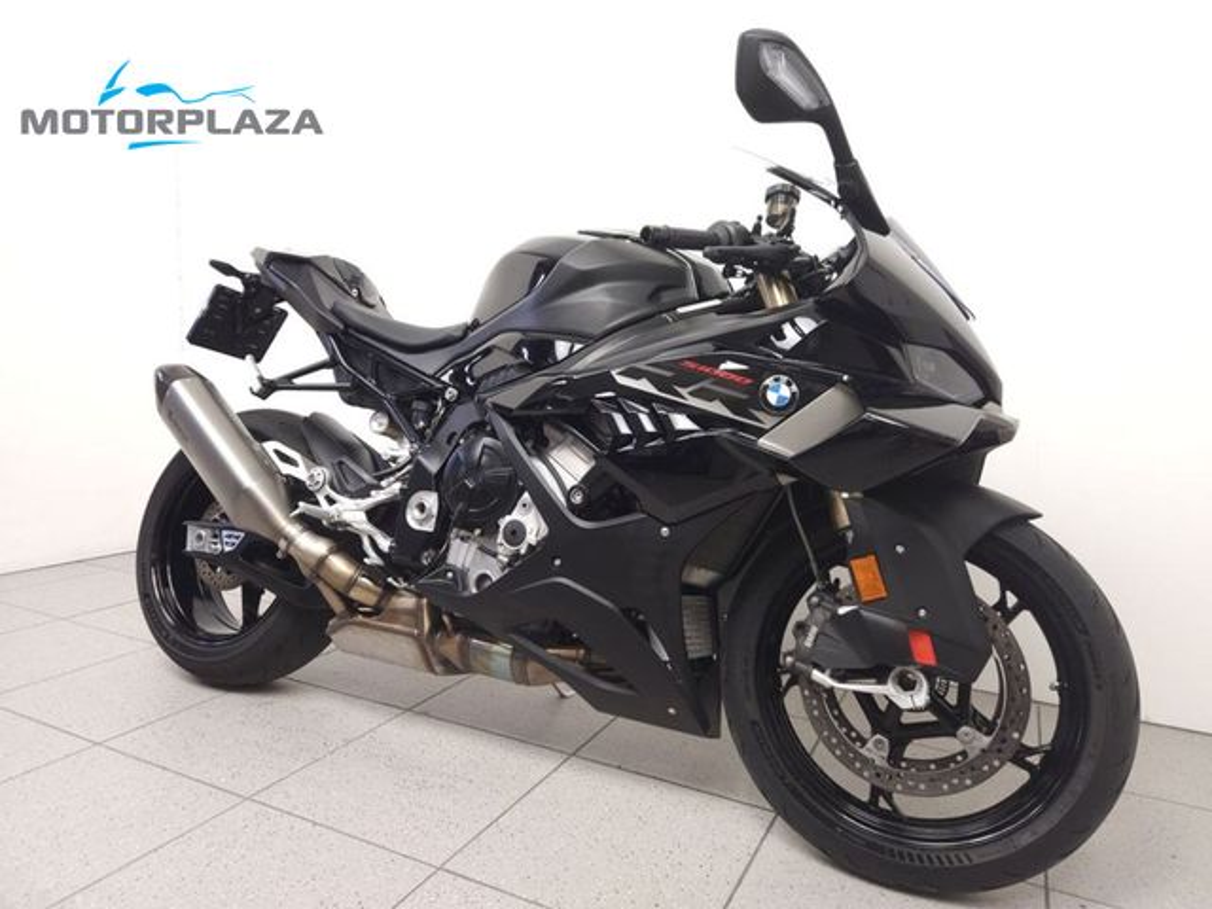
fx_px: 805
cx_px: 606
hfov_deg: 73.9
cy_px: 454
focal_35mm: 23
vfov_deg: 58.9
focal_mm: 5.4
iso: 160
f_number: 1.8
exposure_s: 1/45
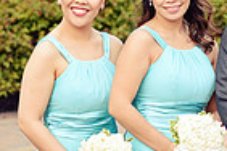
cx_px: 259
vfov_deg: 3.9
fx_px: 2207
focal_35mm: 350
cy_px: 146
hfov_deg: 5.9
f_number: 2.8
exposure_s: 1/500
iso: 320
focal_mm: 85
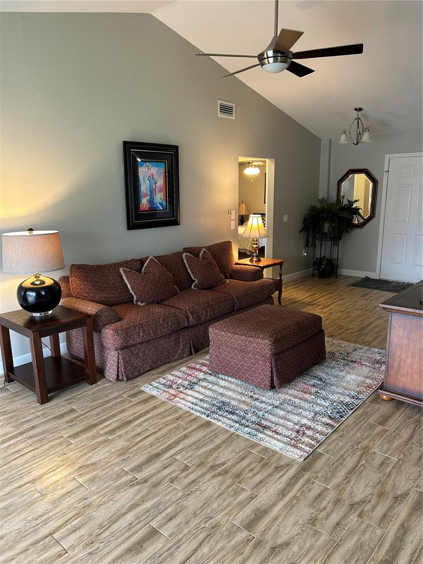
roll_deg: +1.1
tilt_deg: -10.5
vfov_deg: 67.3
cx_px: 212
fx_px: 424
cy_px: 282
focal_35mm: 26
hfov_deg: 53.1
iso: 125
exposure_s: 1/60
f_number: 1.5
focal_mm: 5.7
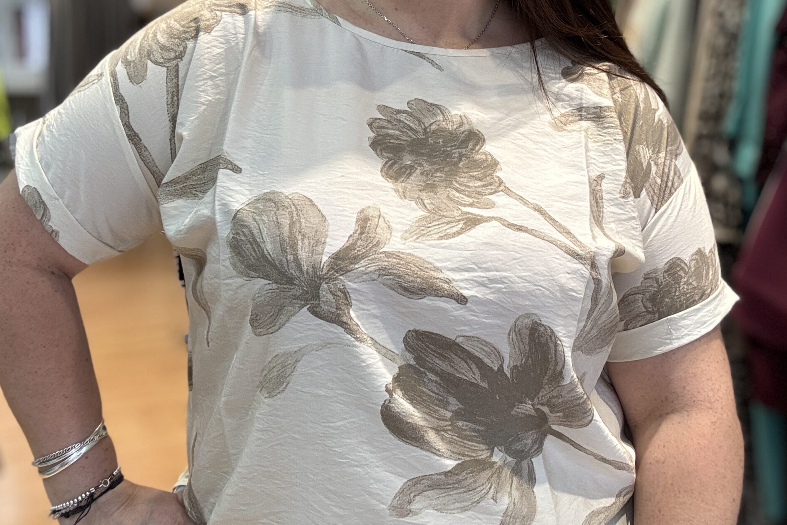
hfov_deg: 46.4
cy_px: 154
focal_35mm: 42
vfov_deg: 31.5
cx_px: 392
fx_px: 918
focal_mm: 2.69
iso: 64
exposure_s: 1/50
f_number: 1.9
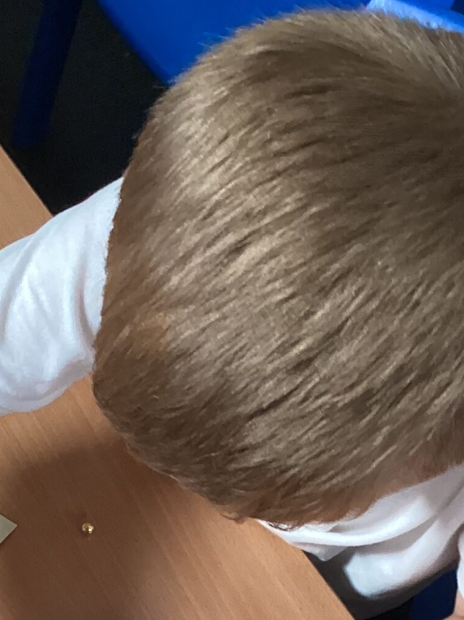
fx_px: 1413
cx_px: 214
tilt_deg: -61.6
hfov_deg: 18.6
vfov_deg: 23.2
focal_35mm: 79
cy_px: 684
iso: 160
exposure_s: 1/50
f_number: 2.4
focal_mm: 3.3
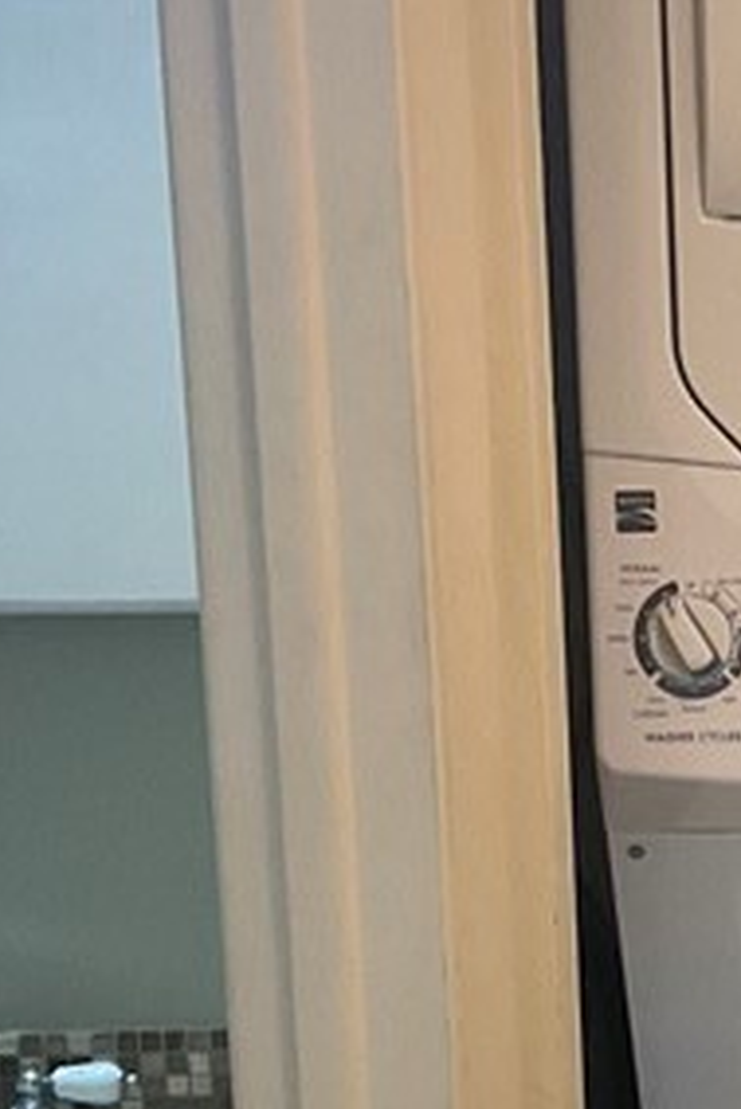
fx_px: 3361
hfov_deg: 12.1
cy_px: 1176
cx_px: 1066
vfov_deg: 18.2
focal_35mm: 109
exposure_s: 1/60
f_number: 1.8
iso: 125
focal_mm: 3
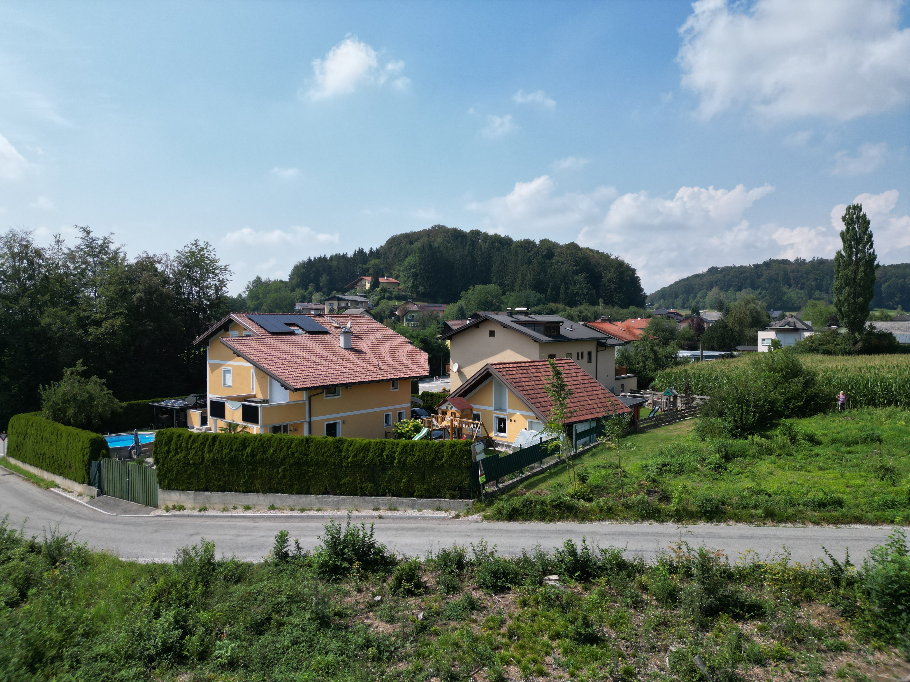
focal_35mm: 24
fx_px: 631
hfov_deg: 71.6
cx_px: 455
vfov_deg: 56.8
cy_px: 341
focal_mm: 6.72
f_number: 1.7
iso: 110
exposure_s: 1/3200
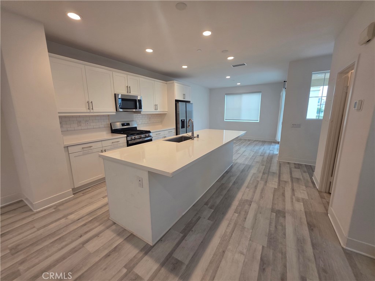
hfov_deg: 106.2
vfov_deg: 89.9
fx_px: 141
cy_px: 140
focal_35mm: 13
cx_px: 188
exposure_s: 1/120
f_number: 1.9
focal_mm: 2.2
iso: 160
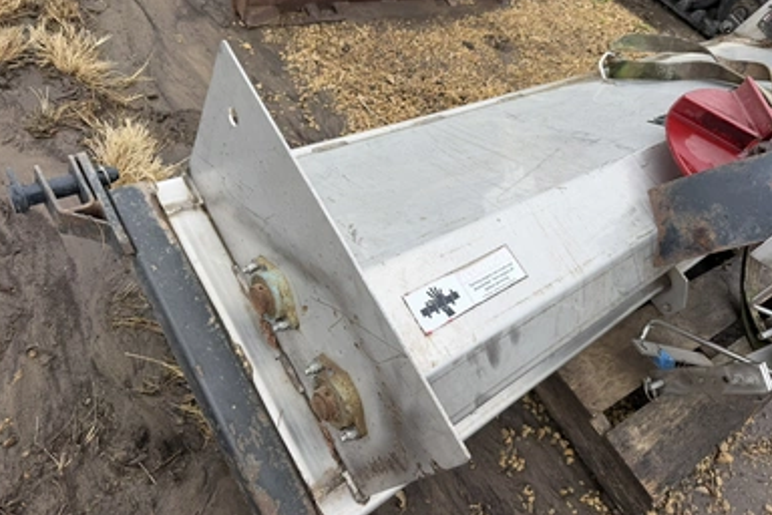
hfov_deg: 69.4
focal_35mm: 26
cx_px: 388
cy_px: 217
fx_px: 558
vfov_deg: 49.4
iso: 80
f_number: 1.78
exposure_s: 1/607
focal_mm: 6.76
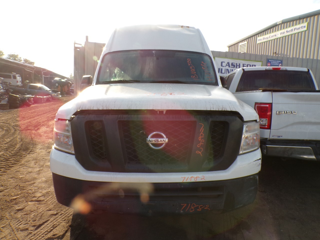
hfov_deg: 71.6
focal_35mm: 24
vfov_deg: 56.8
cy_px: 120
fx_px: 222
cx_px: 160
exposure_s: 1/280
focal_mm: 4.3
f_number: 4.4
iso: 100
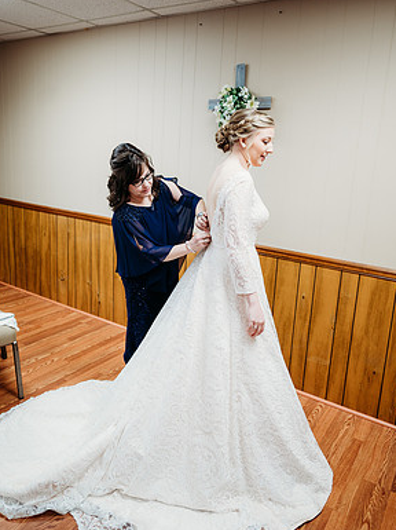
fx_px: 413
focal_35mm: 27
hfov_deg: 51.3
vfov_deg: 65.2
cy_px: 238
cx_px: 202
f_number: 1.8
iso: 400
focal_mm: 24
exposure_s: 1/125
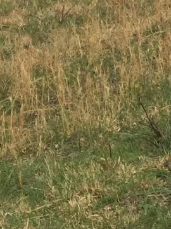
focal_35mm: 161
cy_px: -226
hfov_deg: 8.2
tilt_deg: -5.3
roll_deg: -1.2
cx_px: 471
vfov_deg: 11.1
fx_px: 1060
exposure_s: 1/1799
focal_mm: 4.15
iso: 32
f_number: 2.2
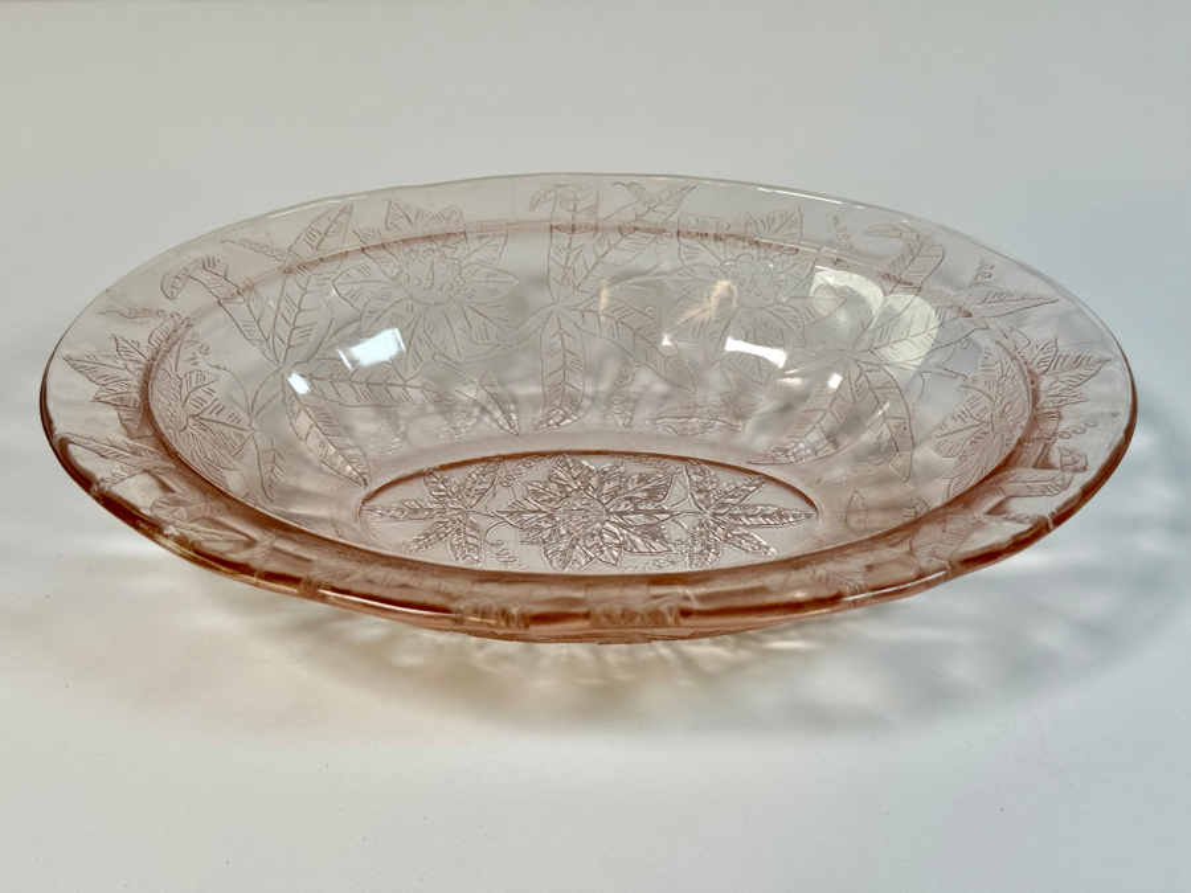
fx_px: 1651
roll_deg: +1.6
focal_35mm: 48
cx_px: 596
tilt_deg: -36.7
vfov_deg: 30.3
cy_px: 446
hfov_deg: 39.7
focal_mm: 6.76
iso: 64
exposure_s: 1/496
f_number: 1.78
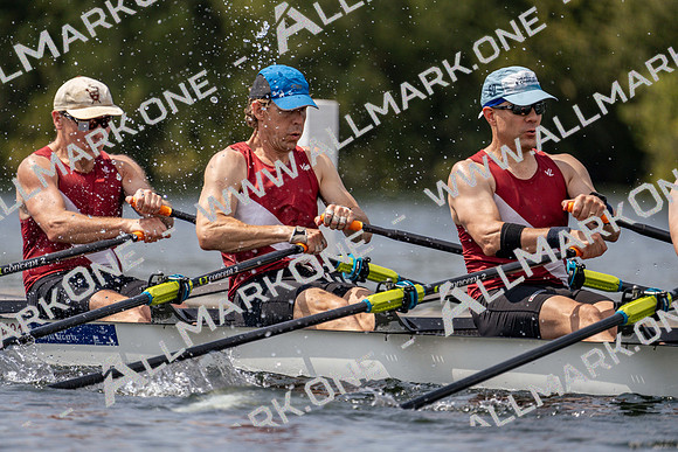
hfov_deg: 3.4
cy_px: 226
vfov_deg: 2.3
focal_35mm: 600
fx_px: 11302
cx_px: 339
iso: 250
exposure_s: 1/1600
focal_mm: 600
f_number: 6.3
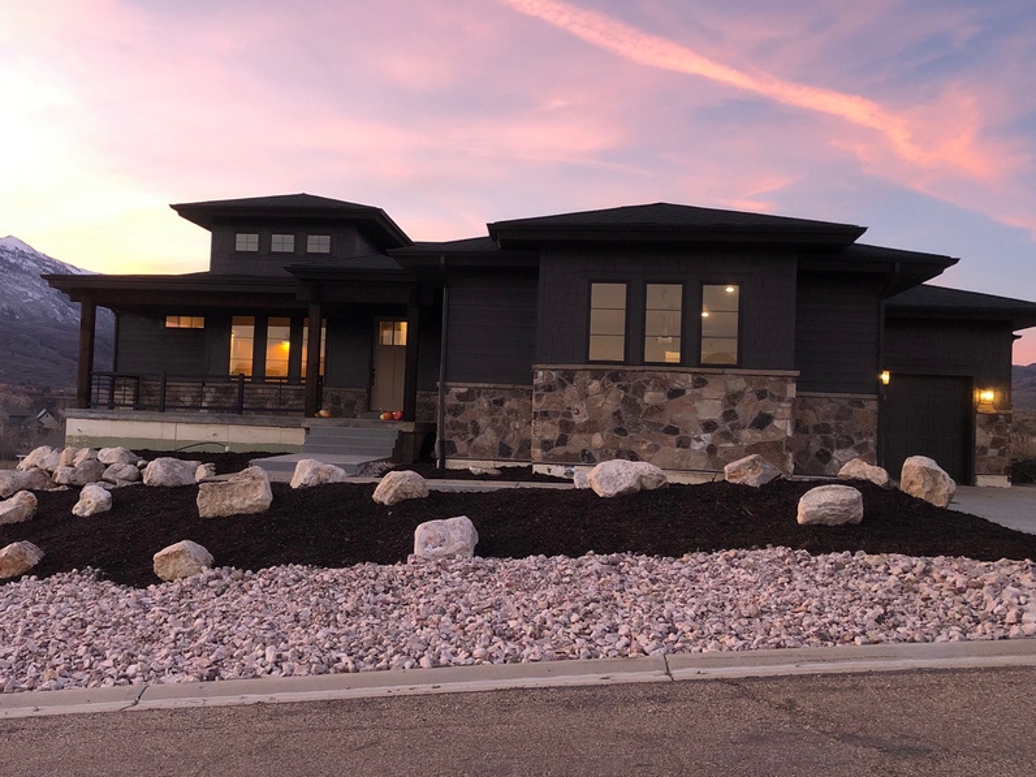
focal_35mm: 36
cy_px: 383
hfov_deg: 51.1
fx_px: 1077
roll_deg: -1.6
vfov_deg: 39.7
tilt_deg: +2.3
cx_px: 431
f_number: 1.8
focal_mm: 3.99
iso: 40
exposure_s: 1/30
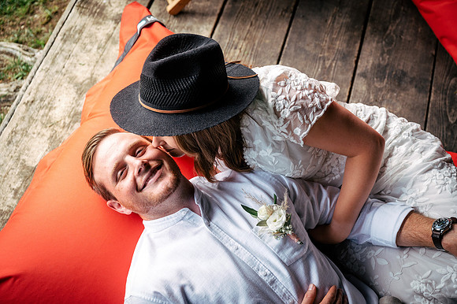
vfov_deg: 26.5
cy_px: 152
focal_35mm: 51
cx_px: 228
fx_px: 647
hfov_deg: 38.9
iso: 400
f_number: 3.5
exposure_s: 1/250
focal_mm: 51
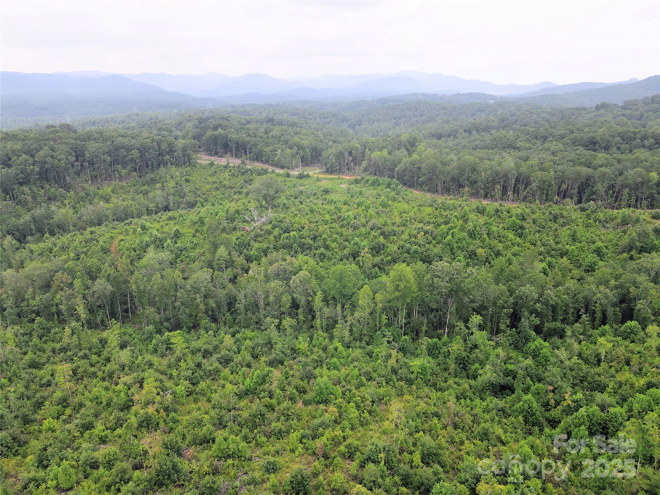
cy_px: 248
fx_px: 458
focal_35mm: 24
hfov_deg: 71.6
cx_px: 330
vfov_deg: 56.8
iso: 100
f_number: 2.8
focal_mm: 4.5
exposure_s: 1/400
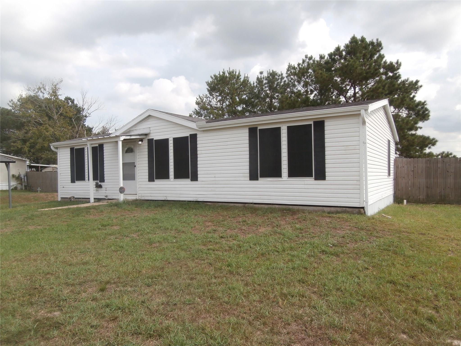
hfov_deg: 71.6
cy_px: 173
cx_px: 230
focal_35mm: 24
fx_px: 320
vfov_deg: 56.8
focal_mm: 4.2
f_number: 3
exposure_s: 1/1000
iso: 100
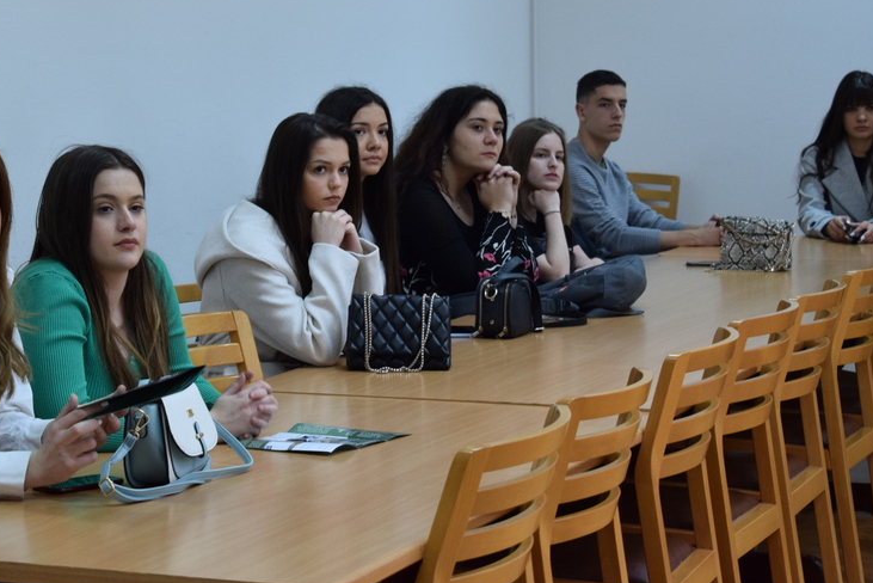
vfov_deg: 13.0
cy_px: 200
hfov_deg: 19.4
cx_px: 307
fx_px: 2547
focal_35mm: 105
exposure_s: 1/60
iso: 1000
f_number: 5.6
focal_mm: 50
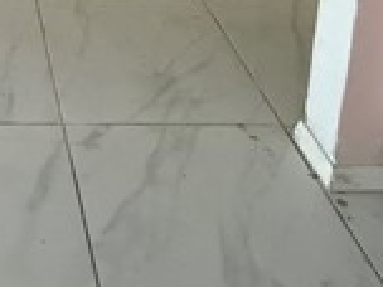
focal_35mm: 59
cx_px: -55
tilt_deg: -9.9
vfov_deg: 18.0
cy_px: -269
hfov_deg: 29.0
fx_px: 653
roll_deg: +1.2
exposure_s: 1/60
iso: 640
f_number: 2.2
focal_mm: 2.22
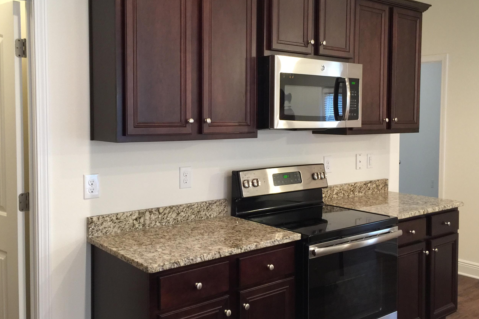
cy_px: 139
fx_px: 479
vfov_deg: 36.8
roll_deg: -0.2
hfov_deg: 53.1
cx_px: 235
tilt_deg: -2.8
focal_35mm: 36
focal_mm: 4.15
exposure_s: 1/10
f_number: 2.2
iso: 100
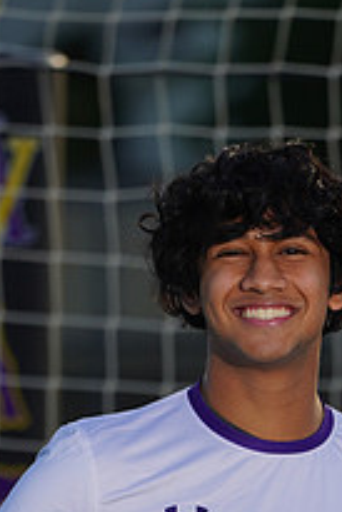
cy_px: 627
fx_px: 16131
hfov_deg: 1.2
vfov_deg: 1.8
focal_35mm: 1134
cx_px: 146
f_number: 8
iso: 100
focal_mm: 400
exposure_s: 1/200
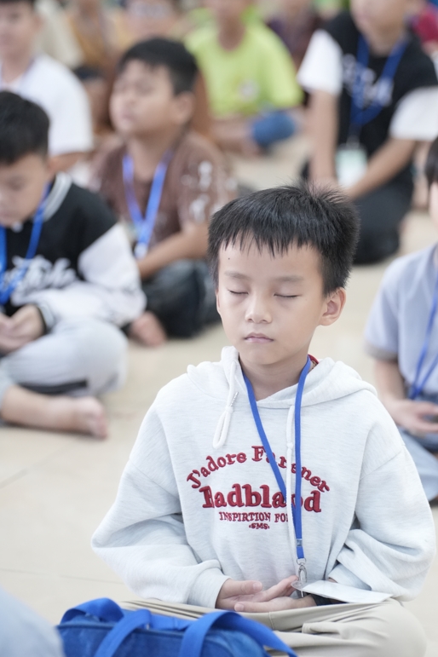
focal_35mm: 124
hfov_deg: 11.1
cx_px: 253
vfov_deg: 16.5
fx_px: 2263
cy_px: 321
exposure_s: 1/160
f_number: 2.8
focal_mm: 98
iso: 4000
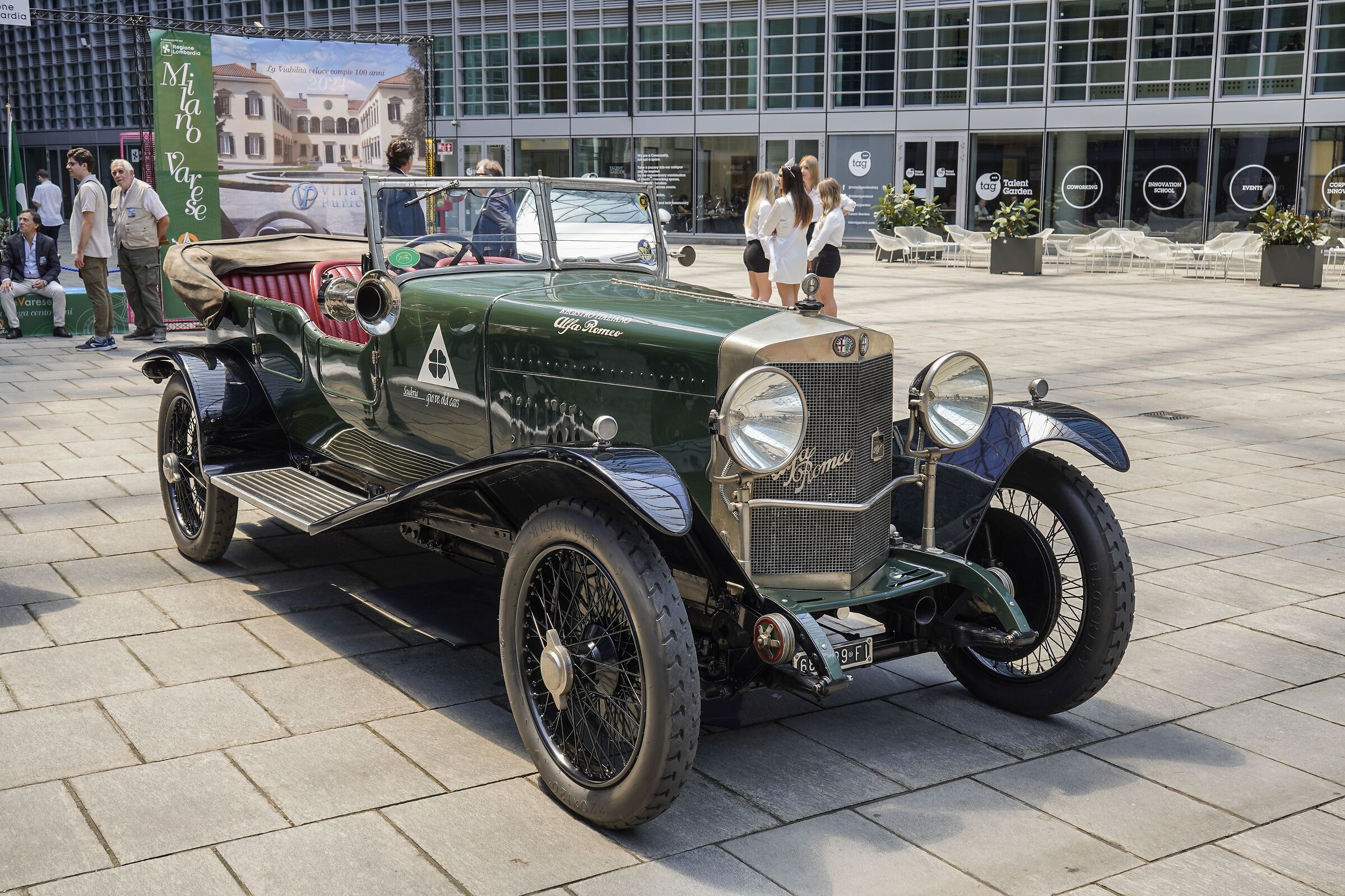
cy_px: 448
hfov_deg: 50.1
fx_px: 1440
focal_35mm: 39
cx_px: 672
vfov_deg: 34.6
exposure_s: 1/80
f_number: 5.6
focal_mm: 25.7
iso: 100
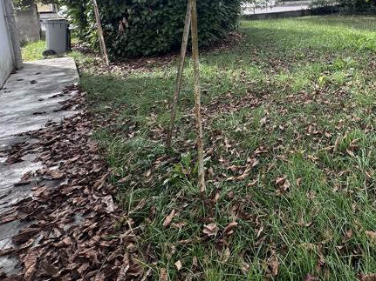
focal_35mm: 26
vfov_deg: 47.8
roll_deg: -0.5
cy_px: 30
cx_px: 338
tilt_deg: -7.9
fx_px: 282
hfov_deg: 57.7
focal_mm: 2.22
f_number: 2.2
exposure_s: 1/146
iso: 40
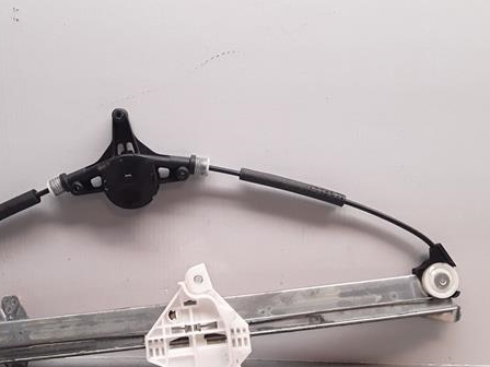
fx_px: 566
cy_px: 226
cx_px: 185
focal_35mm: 40
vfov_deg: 35.8
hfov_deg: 46.4
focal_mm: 2.91
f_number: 1.9
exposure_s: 1/103
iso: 100
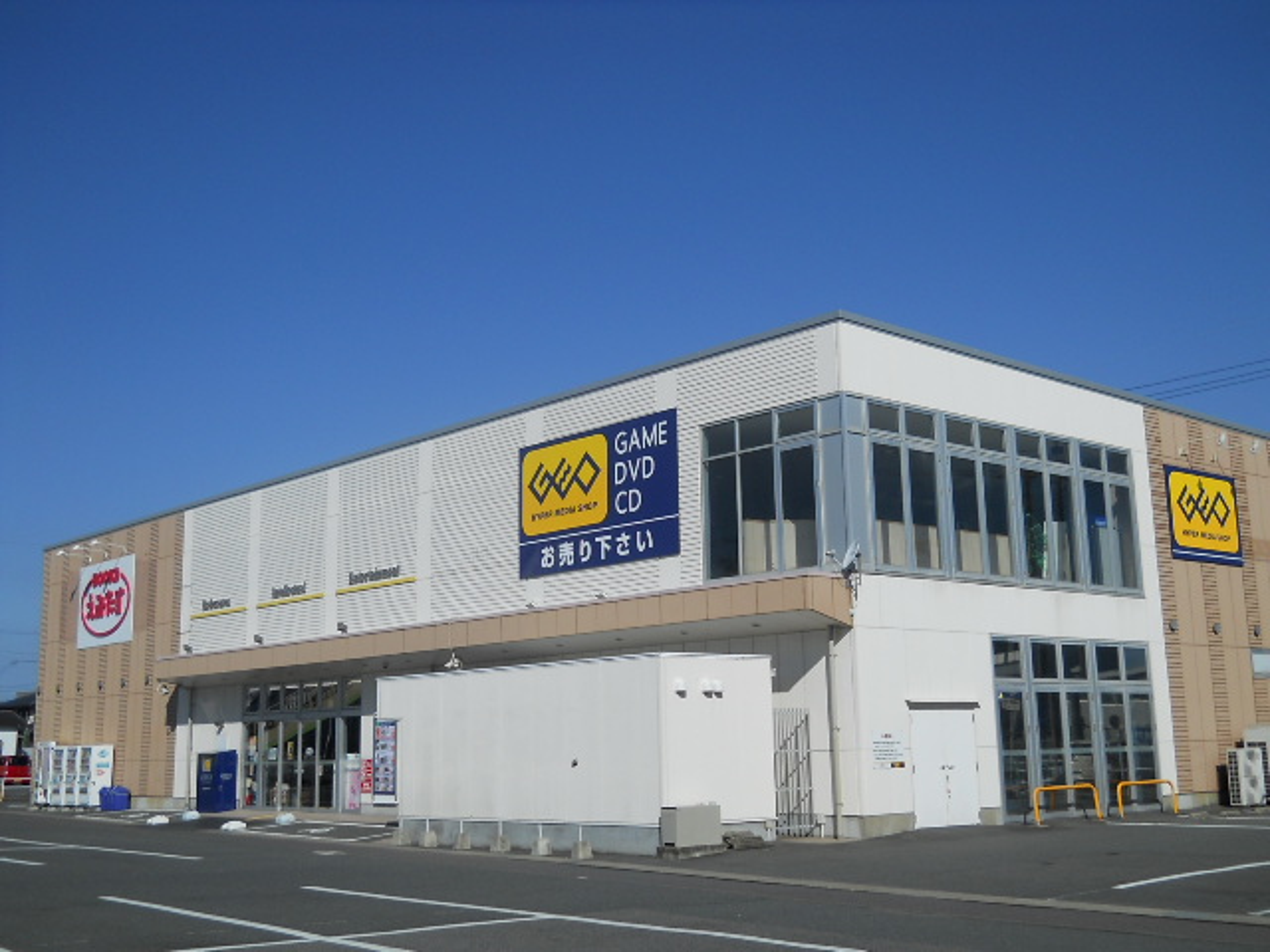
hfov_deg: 45.8
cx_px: 635
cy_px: 476
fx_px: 1504
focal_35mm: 41
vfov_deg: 35.1
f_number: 5.5
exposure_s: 1/800
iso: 80
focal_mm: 6.72
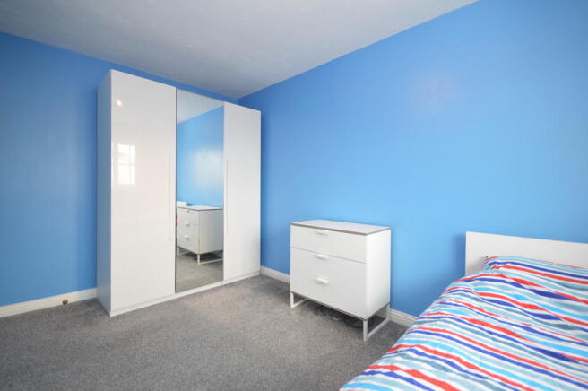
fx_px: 245
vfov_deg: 77.2
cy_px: 196
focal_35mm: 15
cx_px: 294
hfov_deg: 100.4
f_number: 4
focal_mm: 10
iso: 800
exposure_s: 1/60
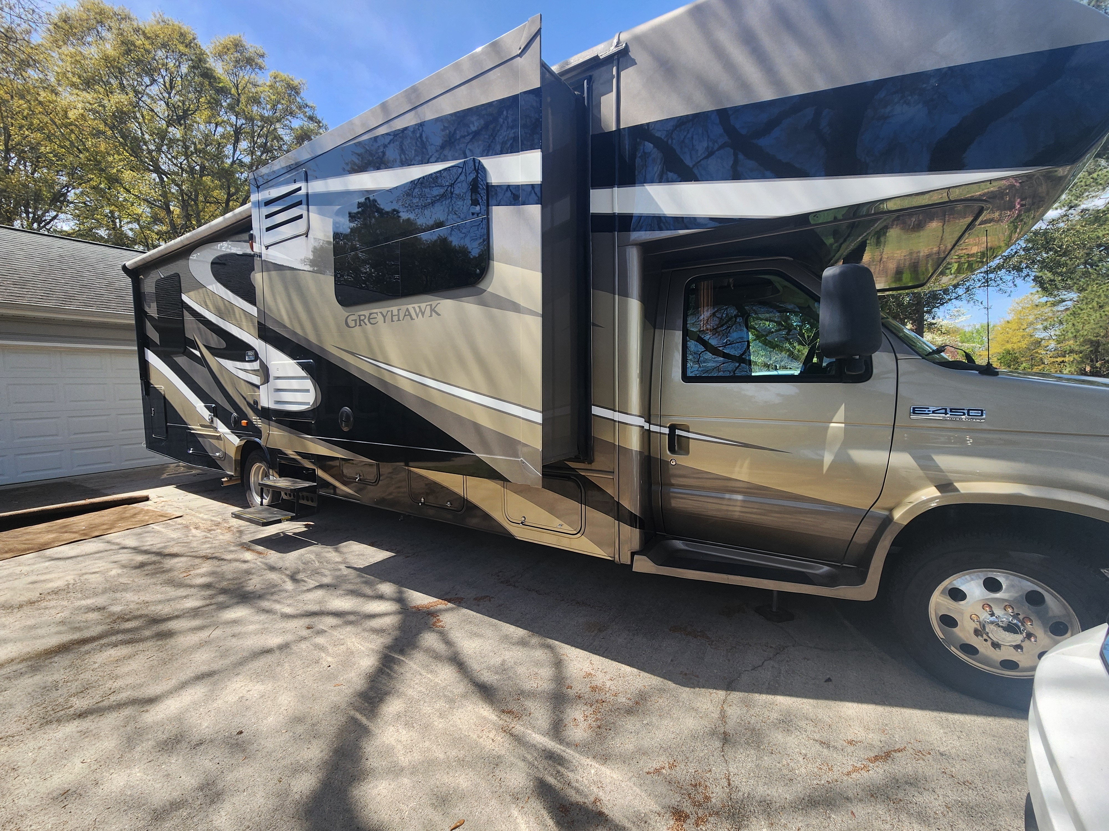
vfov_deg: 89.9
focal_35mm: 13
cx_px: 554
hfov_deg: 106.2
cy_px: 416
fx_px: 416
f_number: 2.2
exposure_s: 1/790
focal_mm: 2.2
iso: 50
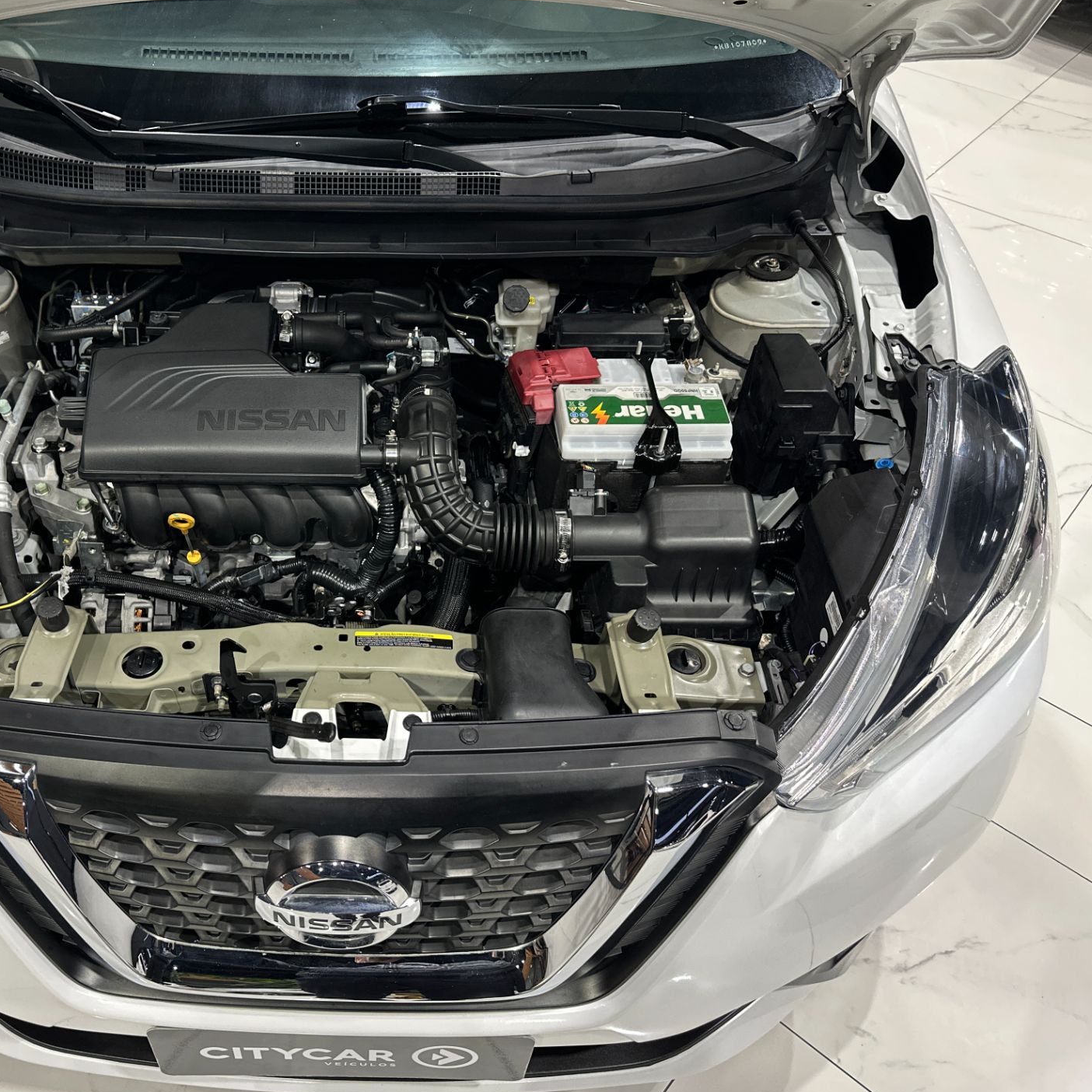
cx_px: 359
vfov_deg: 55.6
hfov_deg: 54.4
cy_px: 548
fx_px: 1035
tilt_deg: -46.8
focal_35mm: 29
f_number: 1.78
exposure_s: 1/60
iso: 200
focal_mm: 6.86
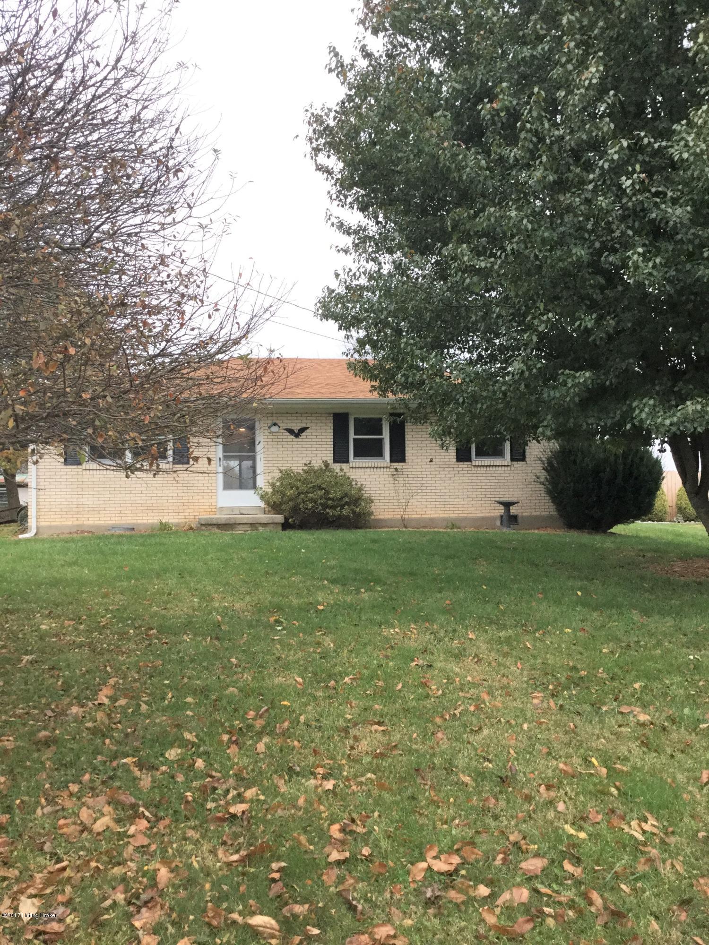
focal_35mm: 31
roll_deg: +2.5
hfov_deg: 45.4
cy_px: 472
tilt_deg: +2.6
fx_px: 847
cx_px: 354
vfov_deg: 58.4
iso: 25
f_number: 2.4
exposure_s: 1/30
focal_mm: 3.3
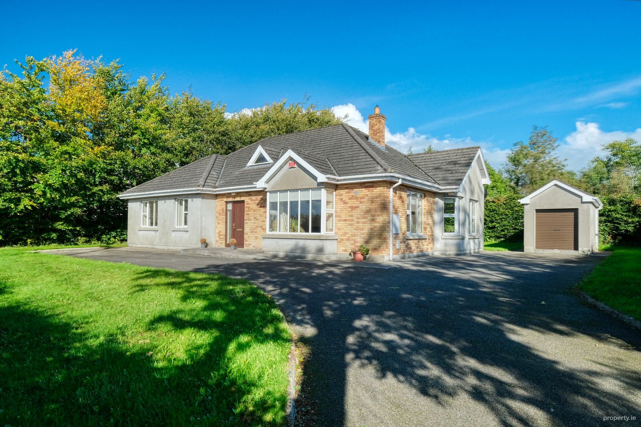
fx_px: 374
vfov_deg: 59.5
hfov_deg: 81.2
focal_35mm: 21
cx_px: 320
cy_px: 214
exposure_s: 1/850
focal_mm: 13.8
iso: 1250
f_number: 9
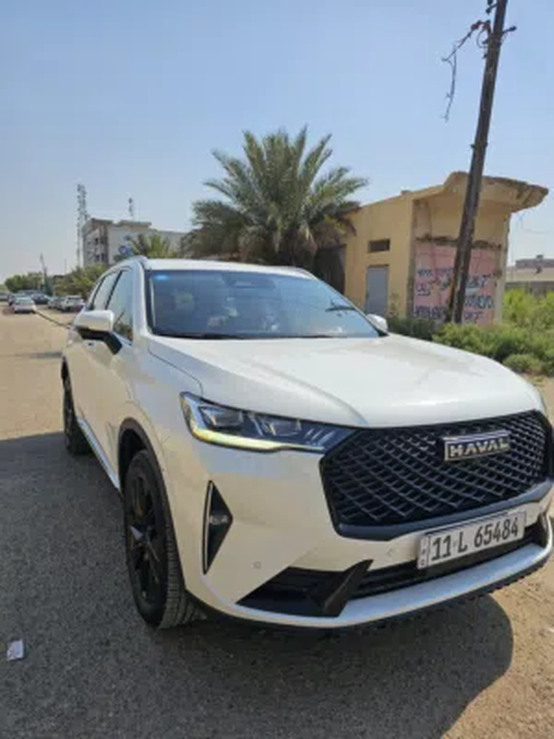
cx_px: 277
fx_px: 491
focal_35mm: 23
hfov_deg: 58.9
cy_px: 370
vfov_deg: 73.9
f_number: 1.7
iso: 10
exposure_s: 1/1245
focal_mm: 6.3
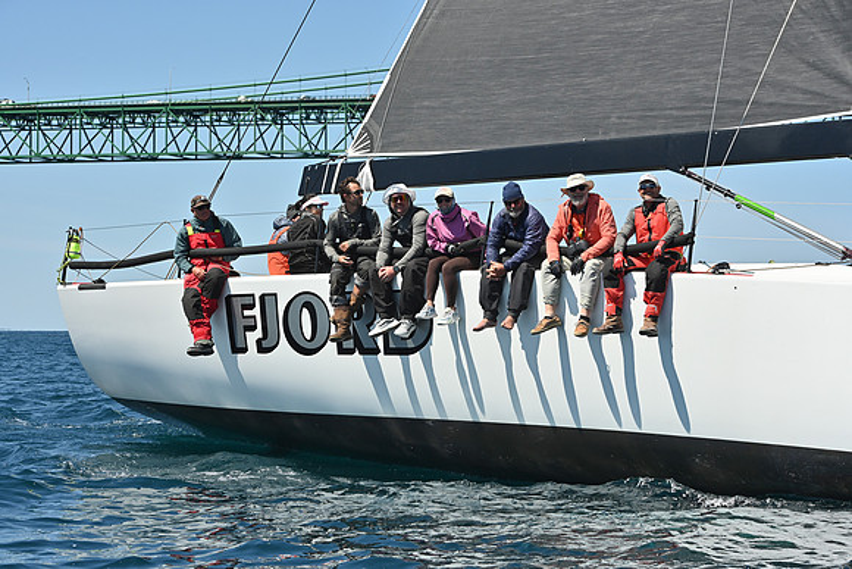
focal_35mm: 95
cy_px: 284
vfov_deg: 14.4
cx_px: 426
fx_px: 2249
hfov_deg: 21.5
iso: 320
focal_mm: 95
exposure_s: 1/1000
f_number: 9
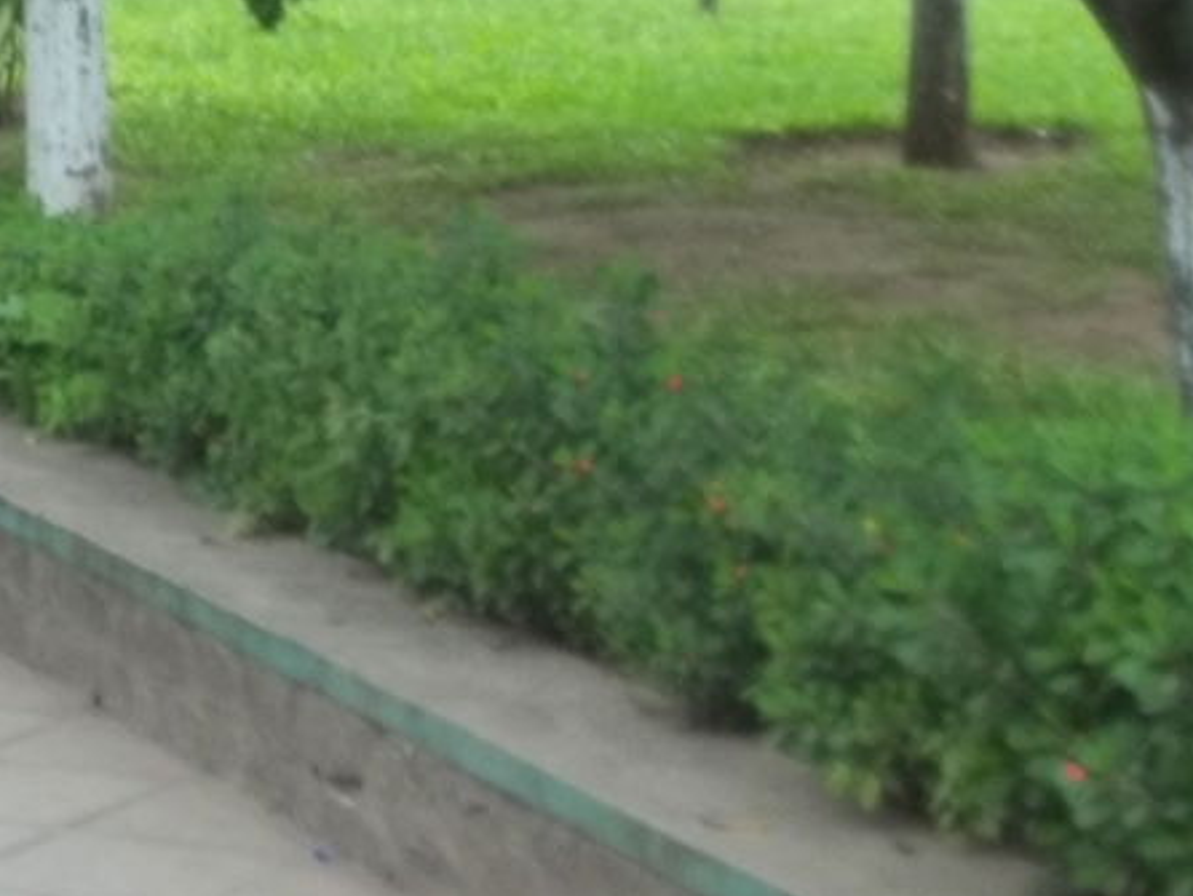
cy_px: -225
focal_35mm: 142
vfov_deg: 10.3
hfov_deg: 13.5
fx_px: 4896
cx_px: -217
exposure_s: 1/125
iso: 64
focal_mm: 5.9
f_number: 3.3
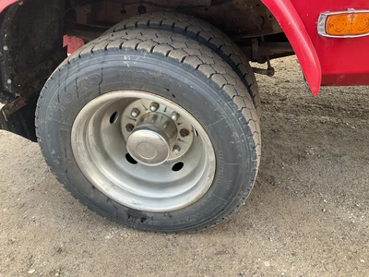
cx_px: 184
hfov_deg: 61.7
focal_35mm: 29
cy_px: 138
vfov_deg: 48.2
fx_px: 309
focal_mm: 3
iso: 50
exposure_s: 1/122
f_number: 1.8
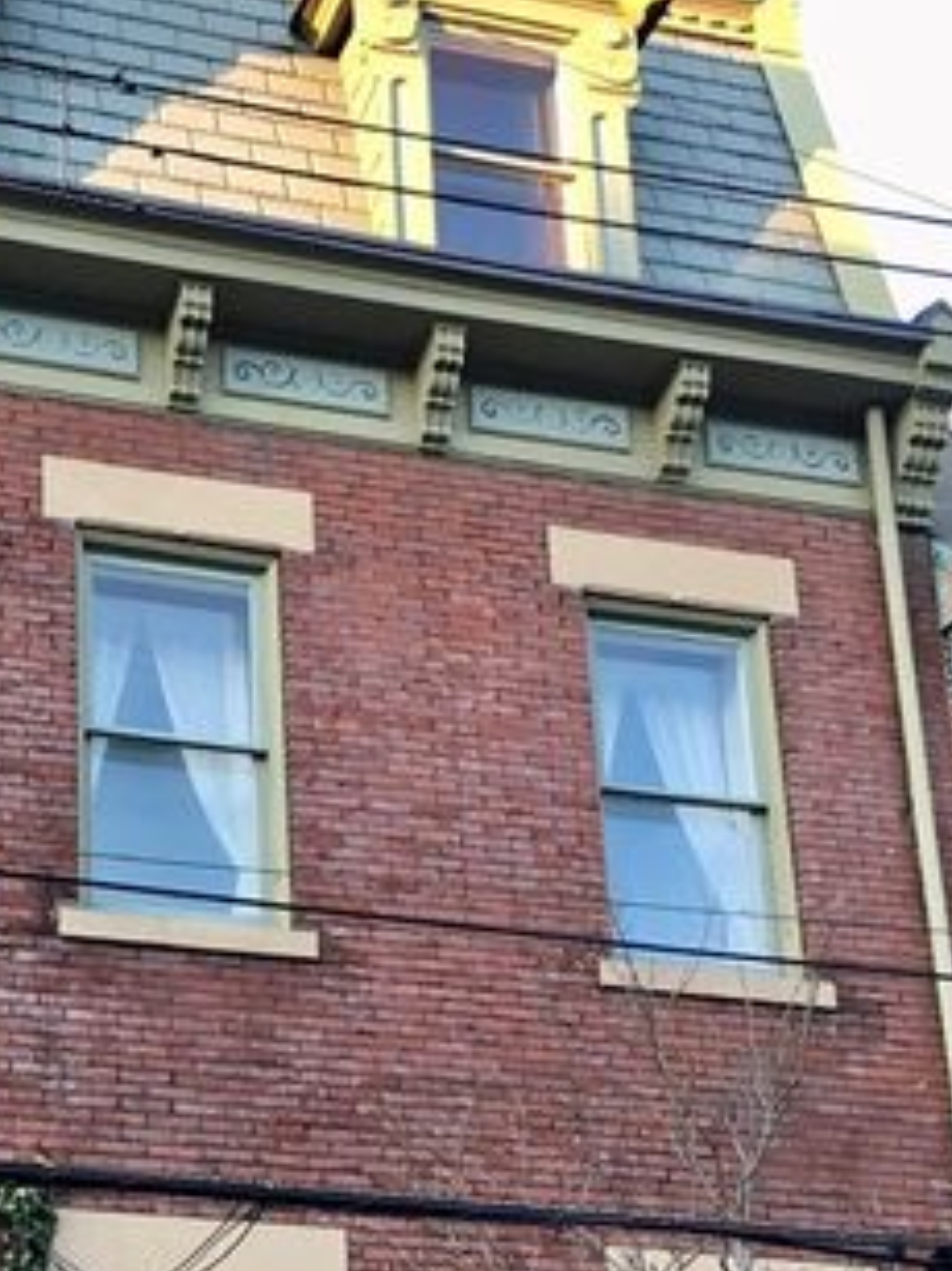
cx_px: 50
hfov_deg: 22.6
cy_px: 1103
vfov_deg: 29.7
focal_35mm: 63
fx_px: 2312
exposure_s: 1/40
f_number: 2.2
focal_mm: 4.15
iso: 25
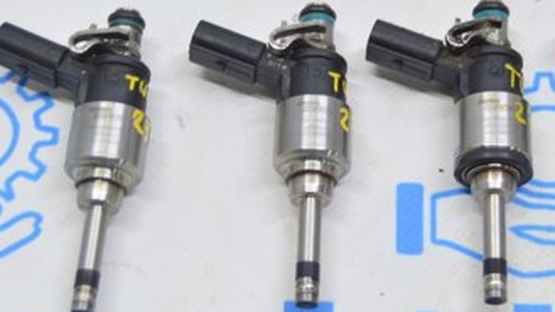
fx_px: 1707
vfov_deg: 10.4
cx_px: 383
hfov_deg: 18.4
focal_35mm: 116
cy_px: 89
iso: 400
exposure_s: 1/20
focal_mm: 38
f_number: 5.6
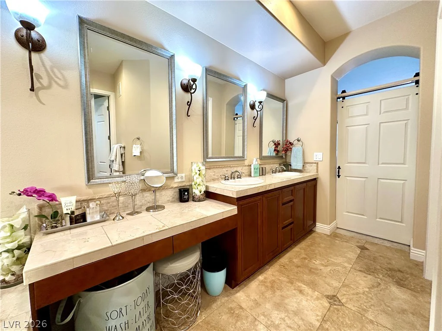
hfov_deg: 102.1
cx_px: 221
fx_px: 179
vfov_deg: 85.7
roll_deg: +1.1
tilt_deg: -3.8
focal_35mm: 14
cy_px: 166
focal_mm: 2.22
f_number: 2.2
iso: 200
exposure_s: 1/60
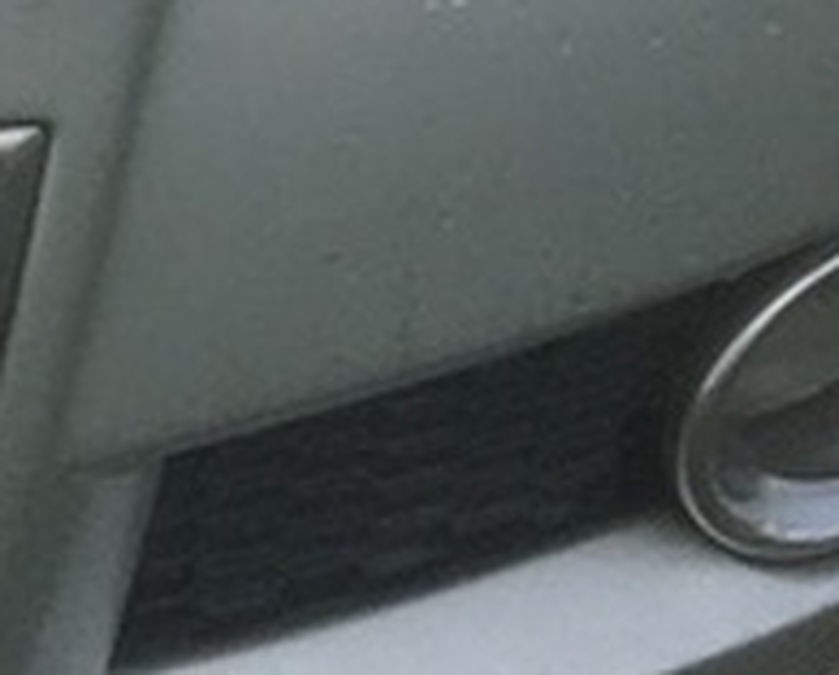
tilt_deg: -23.2
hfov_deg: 7.7
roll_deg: +0.9
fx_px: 5797
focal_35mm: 233
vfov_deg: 6.2
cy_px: -1246
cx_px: -1155
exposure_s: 1/651
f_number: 2.2
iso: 25
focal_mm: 4.15
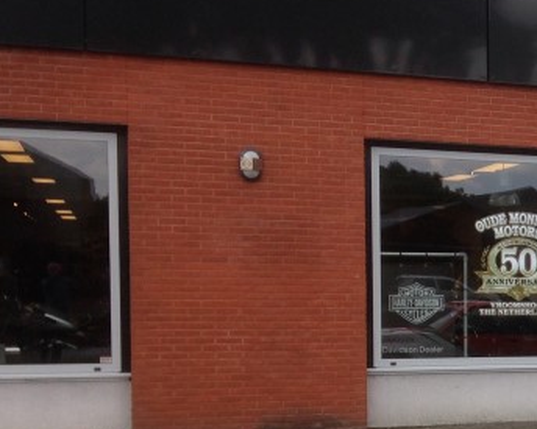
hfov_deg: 18.2
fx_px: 1525
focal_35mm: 96
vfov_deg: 15.9
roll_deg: +0.0
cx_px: 762
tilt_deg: -5.1
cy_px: 351
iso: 50
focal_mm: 4.12
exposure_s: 1/547
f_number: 2.4
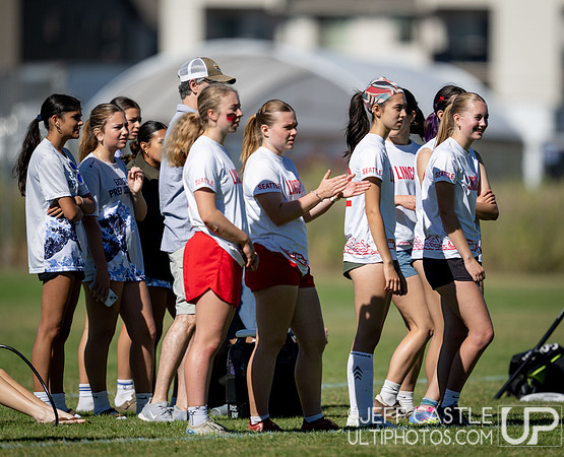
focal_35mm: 605
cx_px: 393
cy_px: 203
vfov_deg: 2.6
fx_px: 10156
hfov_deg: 3.2
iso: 64
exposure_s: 1/2500
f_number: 2.8
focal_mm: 400
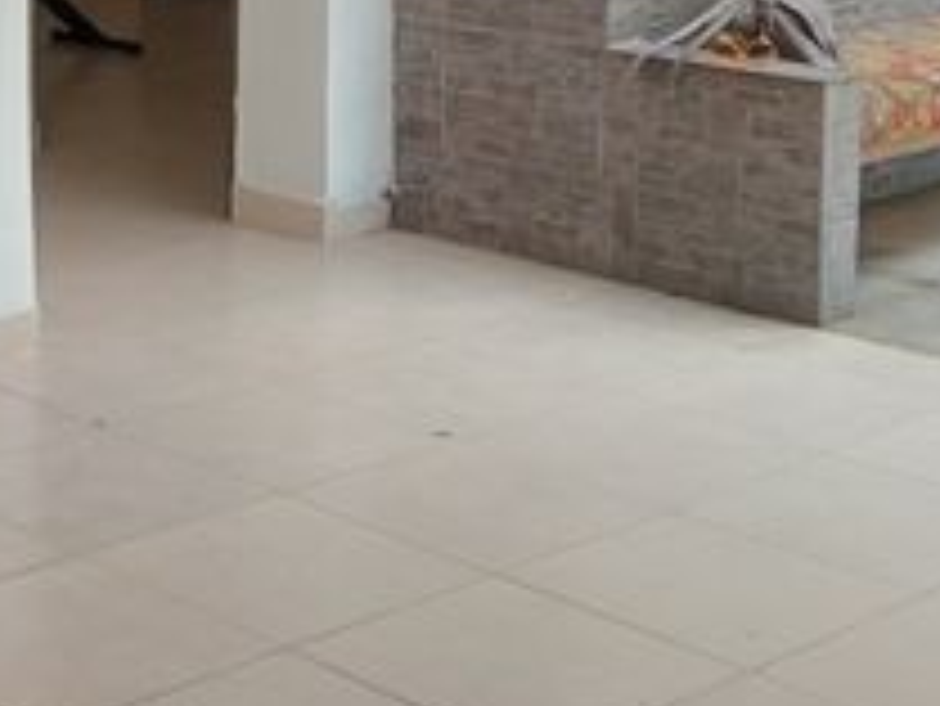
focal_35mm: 89
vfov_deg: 16.3
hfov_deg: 21.0
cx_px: -63
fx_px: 2418
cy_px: -13
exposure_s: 1/50
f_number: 1.8
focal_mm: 3.98
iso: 121
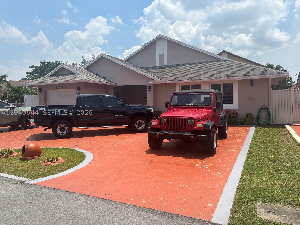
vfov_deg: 53.1
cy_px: 112
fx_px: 225
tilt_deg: -1.6
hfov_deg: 67.3
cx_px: 150
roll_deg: +1.6
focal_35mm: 26
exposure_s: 1/4255
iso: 50
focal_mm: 5.96
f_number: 1.6
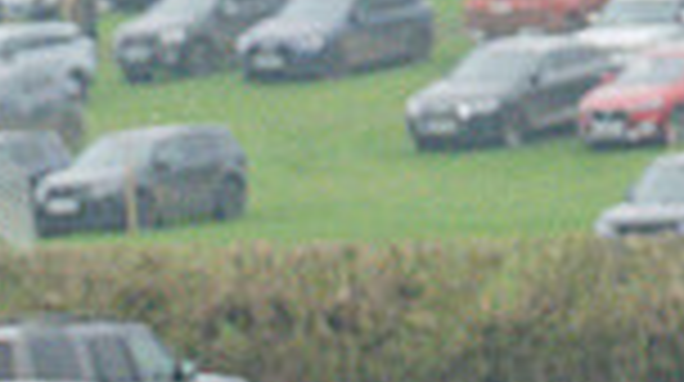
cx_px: 1174
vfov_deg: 1.9
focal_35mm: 641
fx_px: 11609
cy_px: 672
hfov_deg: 3.4
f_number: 4
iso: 1000
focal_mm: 70
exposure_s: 1/1600
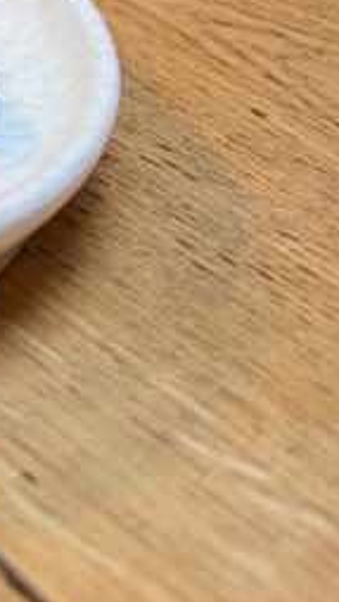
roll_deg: -2.9
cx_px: -526
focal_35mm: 114
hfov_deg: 9.3
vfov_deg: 15.3
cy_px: -585
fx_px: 1821
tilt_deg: -6.1
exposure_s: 1/121
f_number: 1.6
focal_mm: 5.96
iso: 100
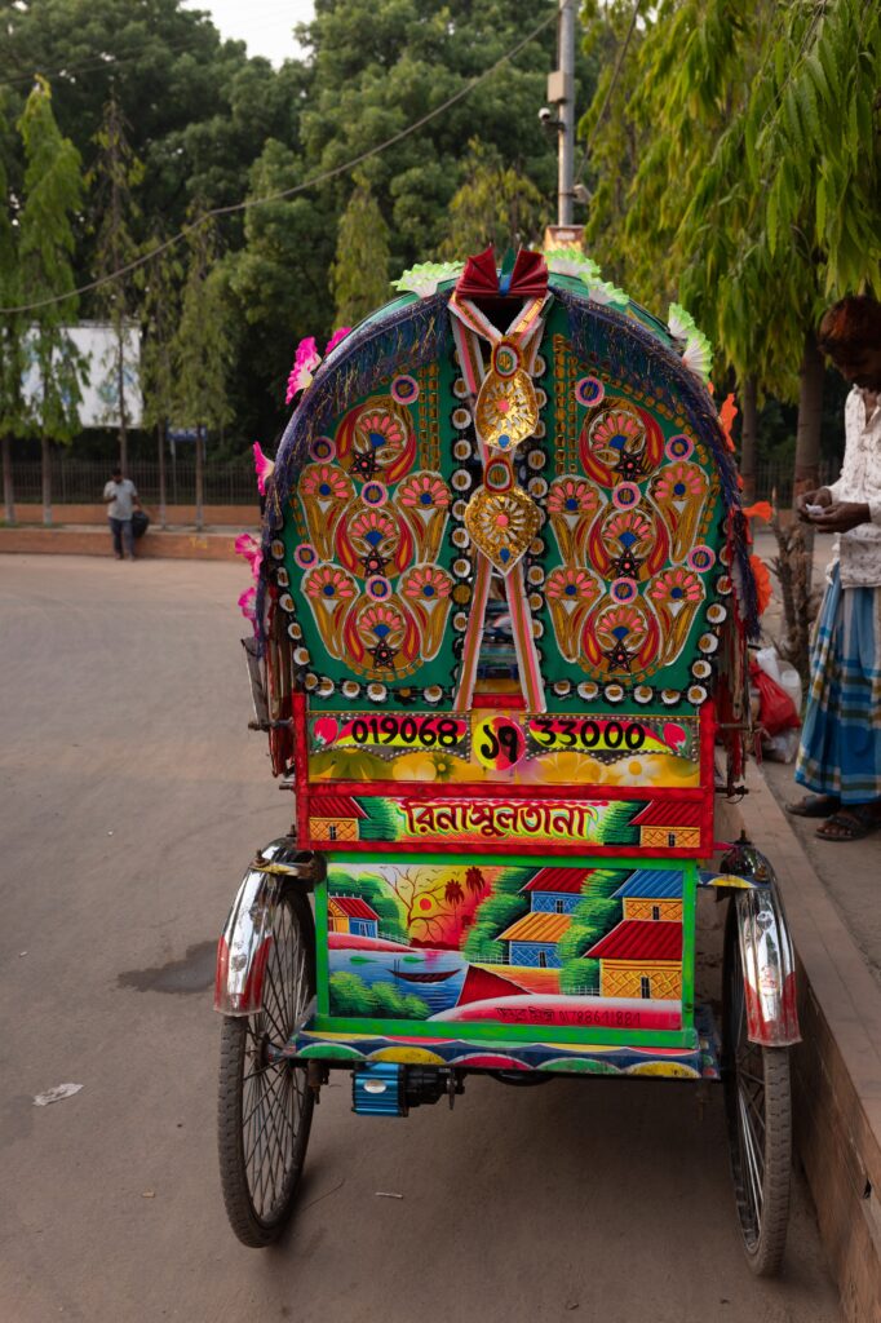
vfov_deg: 57.2
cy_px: 662
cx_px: 440
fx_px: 1212
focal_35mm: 33
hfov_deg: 39.9
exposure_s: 1/125
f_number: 5
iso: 200
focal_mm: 33
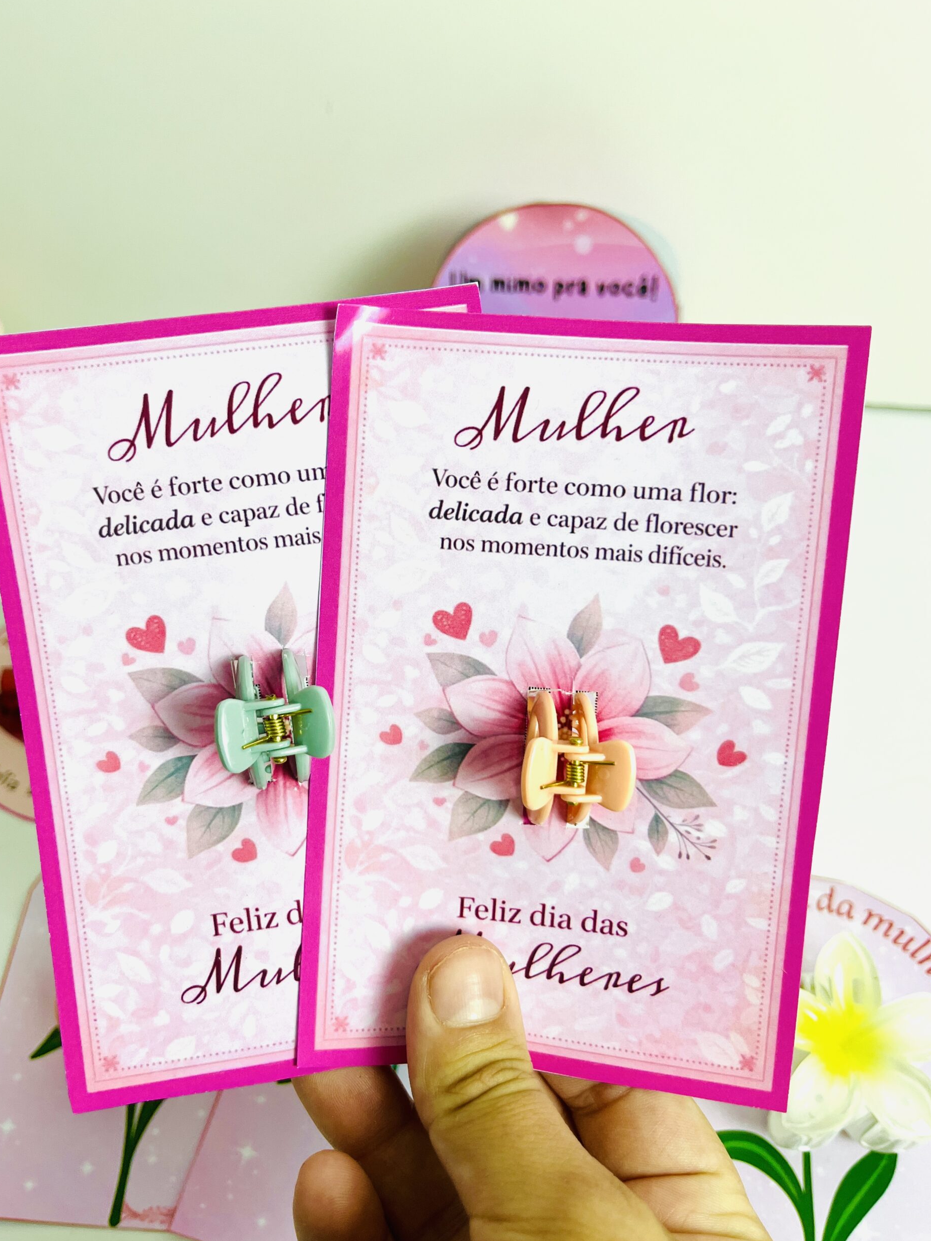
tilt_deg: -55.4
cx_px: 453
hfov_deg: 51.4
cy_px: 630
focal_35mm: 27
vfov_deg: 65.3
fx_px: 968
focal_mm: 5.1
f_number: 1.6
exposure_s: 1/120
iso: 100
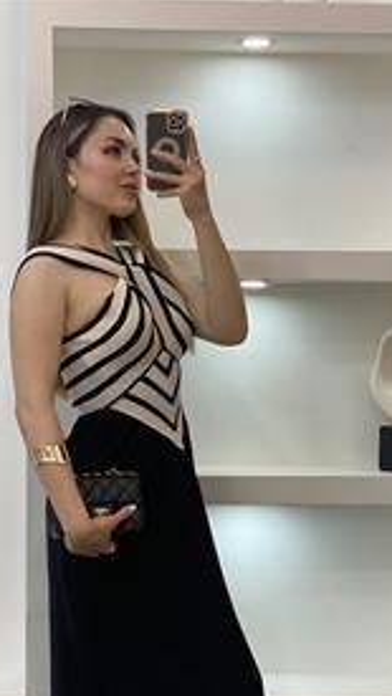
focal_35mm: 85
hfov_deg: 14.2
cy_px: 518
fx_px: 1568
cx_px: 126
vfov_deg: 24.7
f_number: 2
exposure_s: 1/100
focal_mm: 6
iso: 80
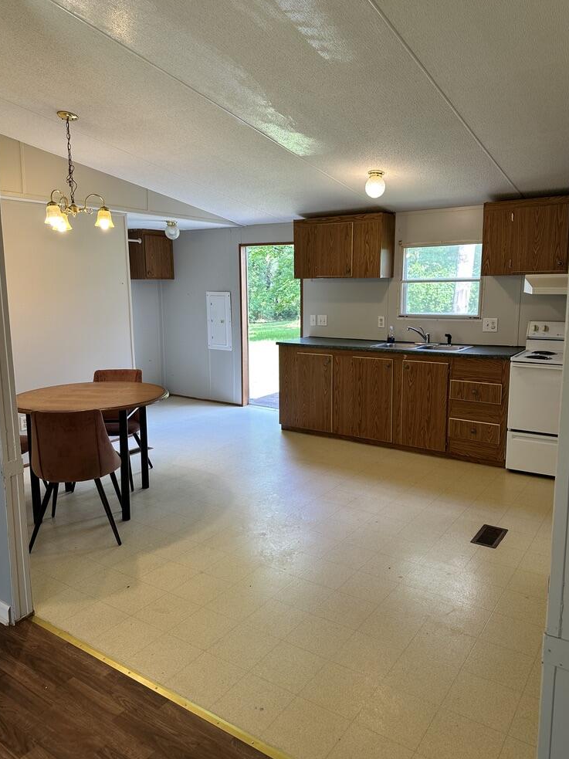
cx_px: 291
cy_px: 364
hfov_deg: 54.9
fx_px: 548
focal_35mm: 25
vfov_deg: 69.4
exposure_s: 1/120
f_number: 1.78
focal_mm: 6.86
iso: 80
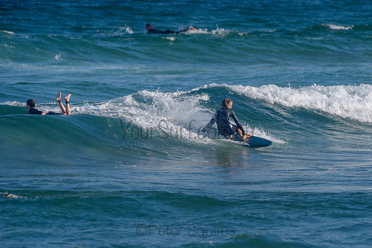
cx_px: 228
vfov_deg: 2.2
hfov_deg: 3.4
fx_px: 6338
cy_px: 127
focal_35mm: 613
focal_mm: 500
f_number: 5.6
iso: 160
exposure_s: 1/2000
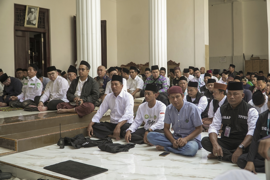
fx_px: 292
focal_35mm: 39
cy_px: 90
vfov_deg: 34.2
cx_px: 135
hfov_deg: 49.6
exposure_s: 1/250
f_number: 4
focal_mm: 26
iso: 250
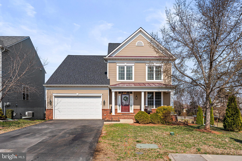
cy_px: 80
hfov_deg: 78.6
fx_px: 148
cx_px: 121
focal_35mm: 22
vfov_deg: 57.2
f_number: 9
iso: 250
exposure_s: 1/800
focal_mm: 22
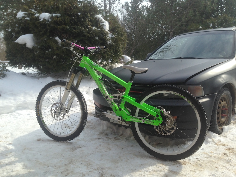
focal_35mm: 33
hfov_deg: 55.4
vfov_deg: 42.9
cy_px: 88
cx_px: 118
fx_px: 225
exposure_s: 1/1506
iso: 50
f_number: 2.4
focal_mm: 4.12
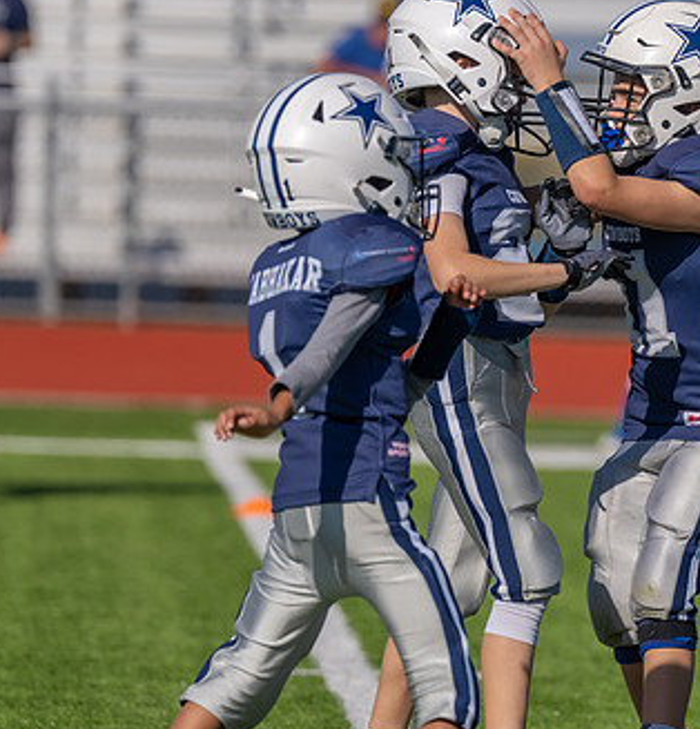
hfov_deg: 3.8
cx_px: 536
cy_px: 298
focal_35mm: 452
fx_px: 10557
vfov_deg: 4.0
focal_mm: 200
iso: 160
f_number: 3.2
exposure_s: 1/4000
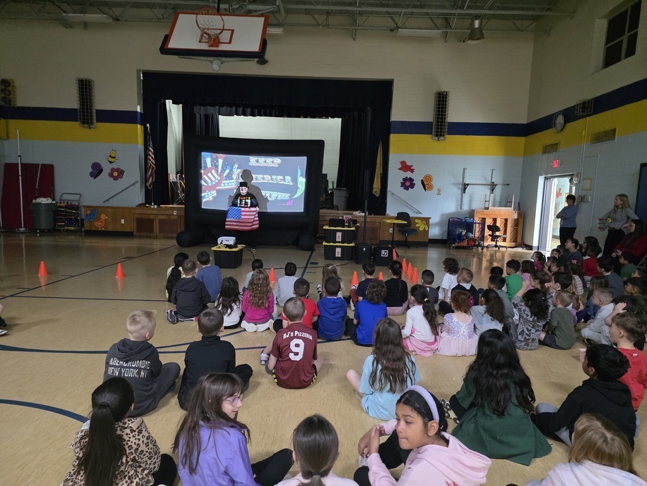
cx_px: 324
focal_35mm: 23
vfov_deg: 58.9
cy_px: 243
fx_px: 430
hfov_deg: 73.9
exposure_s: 1/120
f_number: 1.7
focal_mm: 6.25
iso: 1600
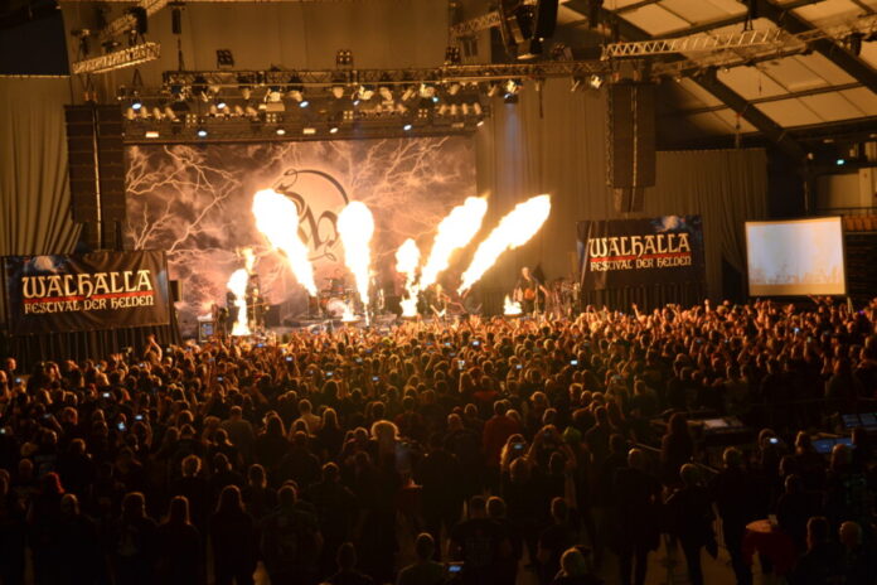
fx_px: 1754
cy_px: 292
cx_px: 438
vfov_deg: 18.9
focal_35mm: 72
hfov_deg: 28.1
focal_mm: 48
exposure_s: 1/30
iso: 400
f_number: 4.8
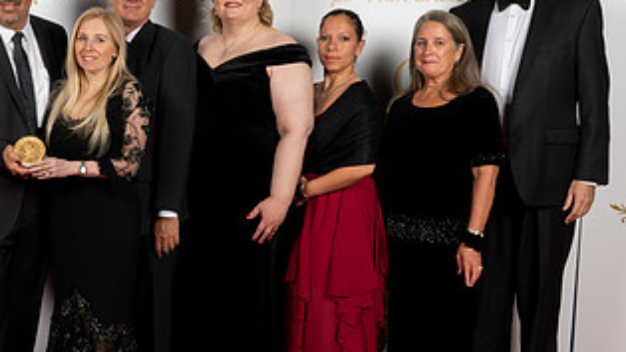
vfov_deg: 21.1
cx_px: 114
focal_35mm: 57
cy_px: 183
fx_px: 946
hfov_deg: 35.3
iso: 64
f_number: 11
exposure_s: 1/125
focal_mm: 28
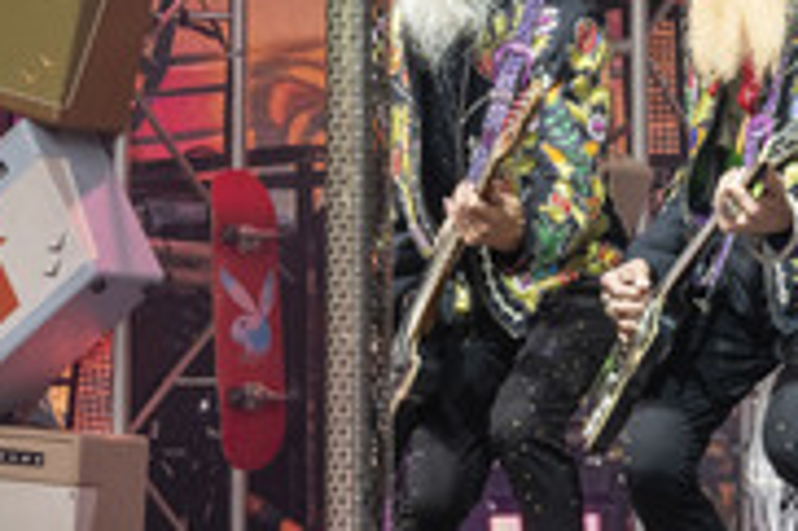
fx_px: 3233
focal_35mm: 146
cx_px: 682
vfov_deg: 9.4
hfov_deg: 14.0
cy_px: 110
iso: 1250
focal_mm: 59
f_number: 9
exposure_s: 1/250
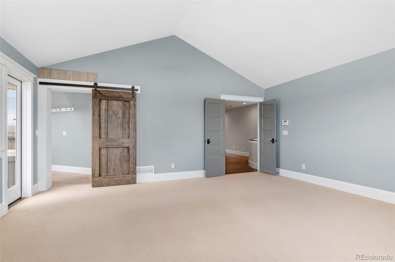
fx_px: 186
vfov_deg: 70.3
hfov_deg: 93.3
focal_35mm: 17
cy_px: 131
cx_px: 198
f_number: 8
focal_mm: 17
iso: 400
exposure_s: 1/15
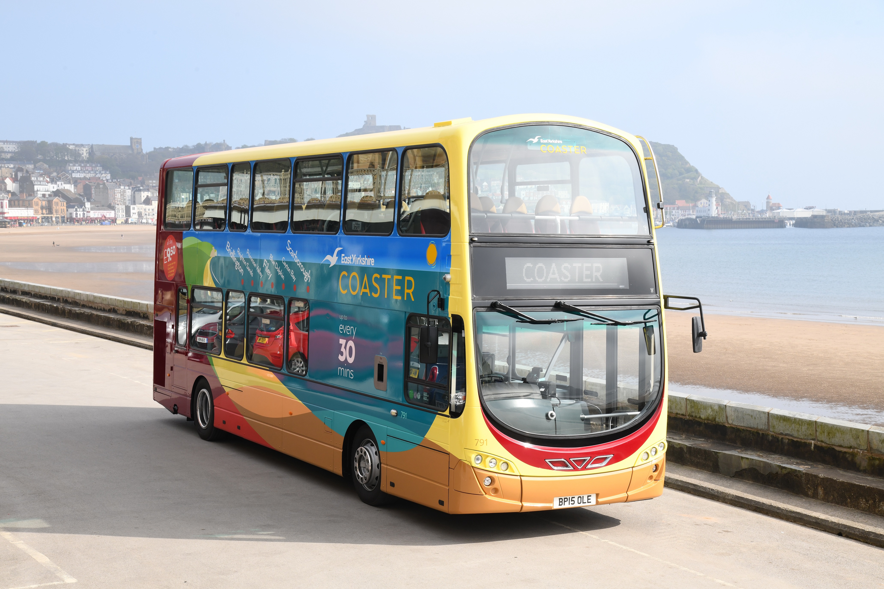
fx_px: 1350
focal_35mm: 55
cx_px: 442
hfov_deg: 36.2
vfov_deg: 24.6
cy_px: 294
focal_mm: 55
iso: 400
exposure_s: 1/250
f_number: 11
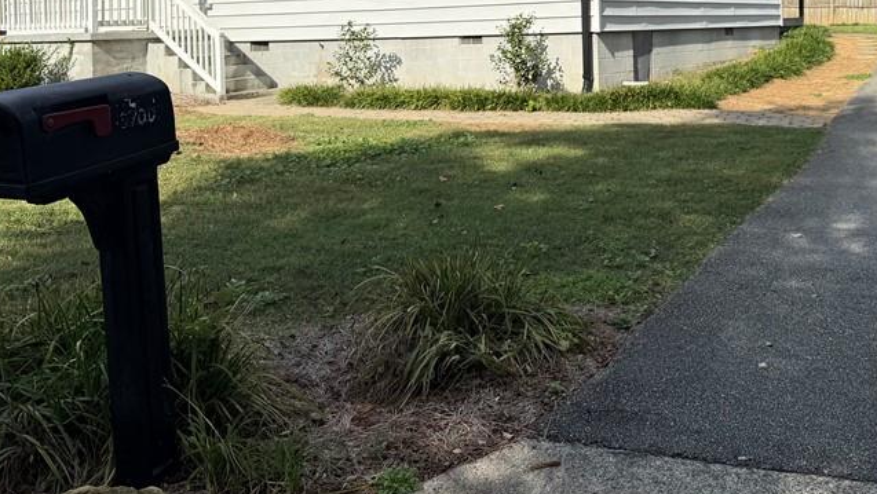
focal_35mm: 42
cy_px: 6
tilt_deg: +1.3
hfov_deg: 47.3
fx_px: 977
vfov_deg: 26.9
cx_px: 604
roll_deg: +1.6
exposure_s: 1/4673
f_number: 1.78
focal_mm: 6.76
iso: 80
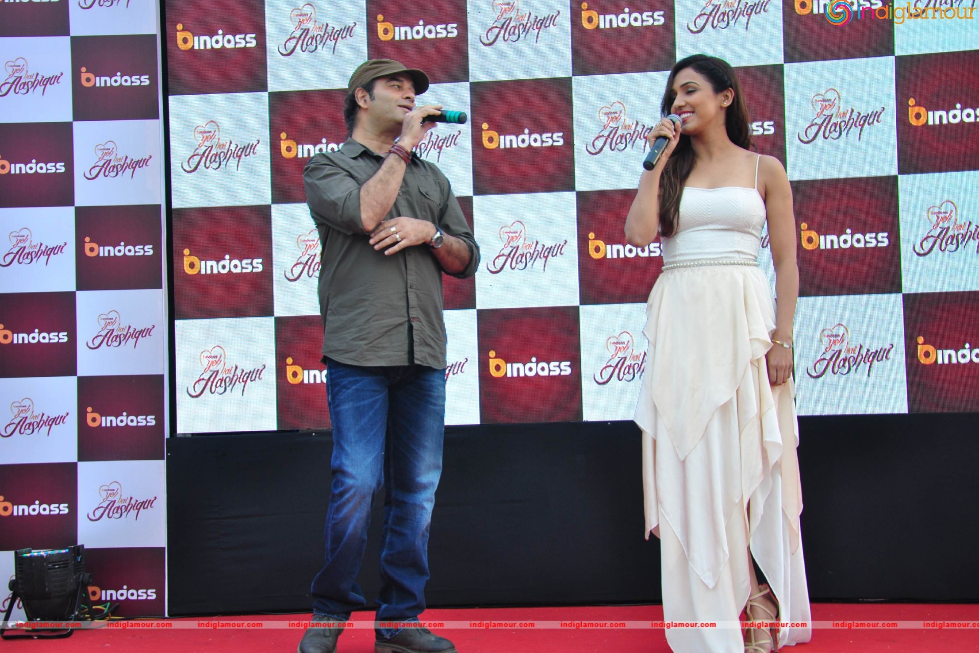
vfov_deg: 25.3
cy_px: 321
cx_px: 482
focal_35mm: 54
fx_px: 1455
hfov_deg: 37.2
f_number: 5.6
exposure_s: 1/125
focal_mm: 35
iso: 400
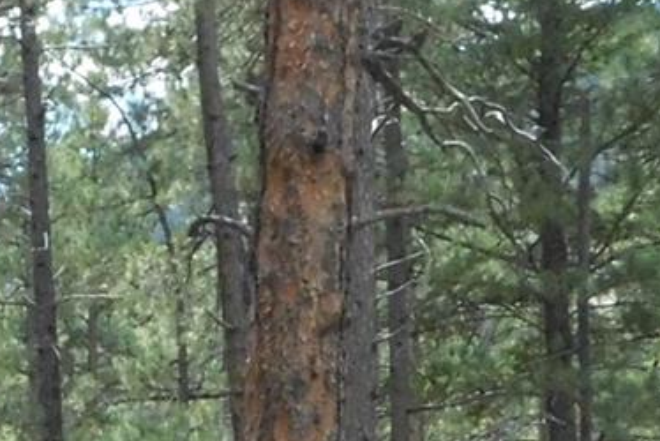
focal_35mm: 144
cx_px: 5
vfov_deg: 9.1
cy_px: 790
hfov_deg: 14.0
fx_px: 2642
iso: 800
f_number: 7
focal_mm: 6.3
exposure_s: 1/400
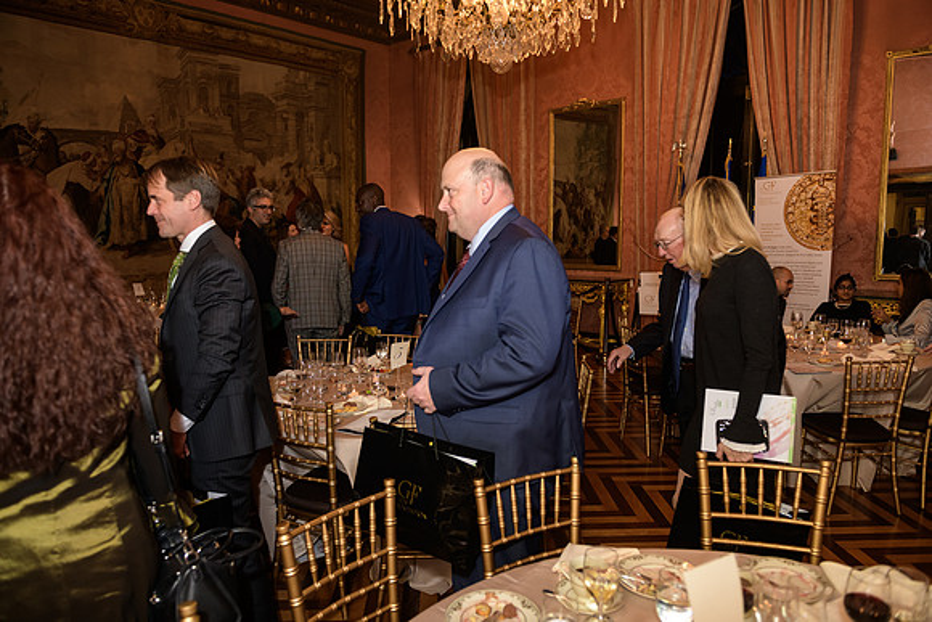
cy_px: 311
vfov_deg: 53.2
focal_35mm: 24
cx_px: 466
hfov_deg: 73.7
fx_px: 621
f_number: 3.2
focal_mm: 24
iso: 1000
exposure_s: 1/100
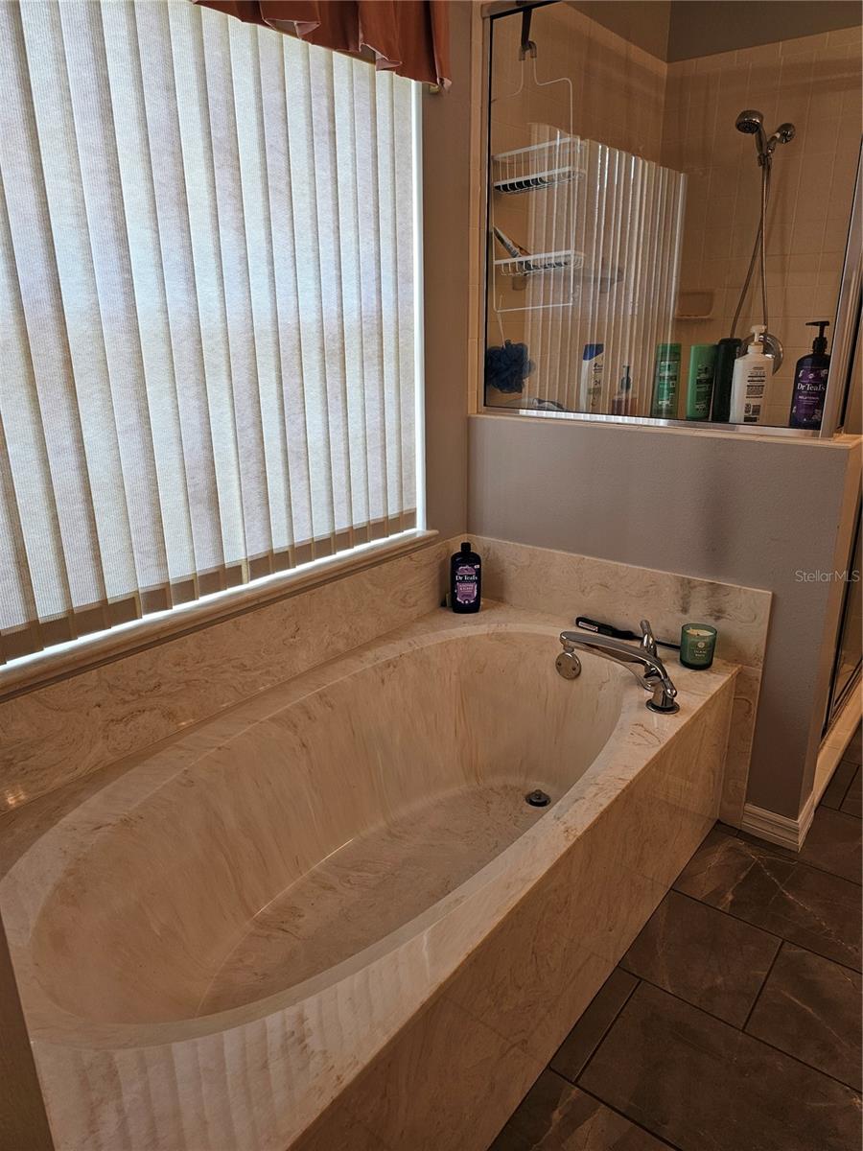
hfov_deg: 58.9
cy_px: 576
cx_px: 432
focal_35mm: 23
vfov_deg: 73.9
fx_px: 765
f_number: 1.7
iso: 80
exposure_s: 1/120
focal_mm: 6.3
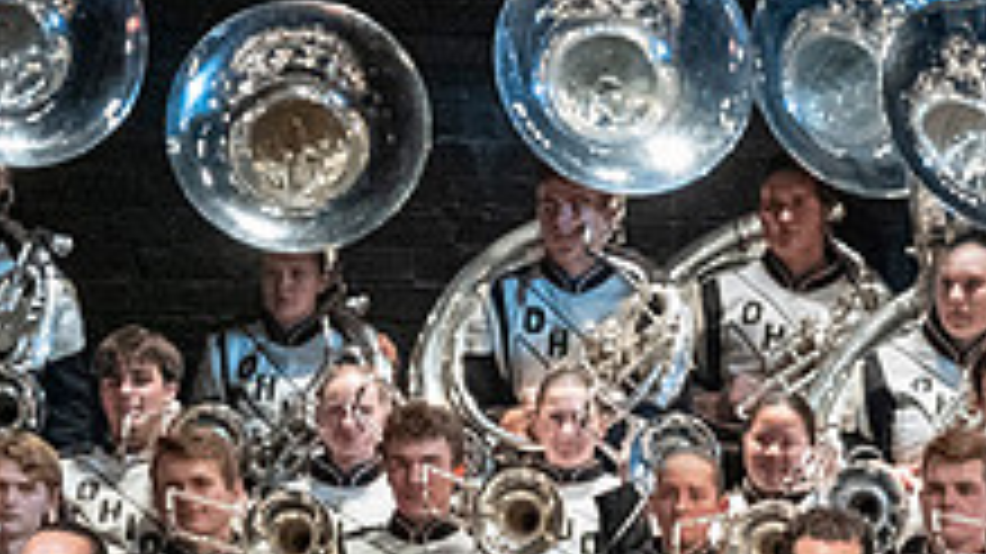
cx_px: -153
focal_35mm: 560
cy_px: 860
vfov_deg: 2.2
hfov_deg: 3.9
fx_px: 14636
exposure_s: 1/500
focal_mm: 135
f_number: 4
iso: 4000
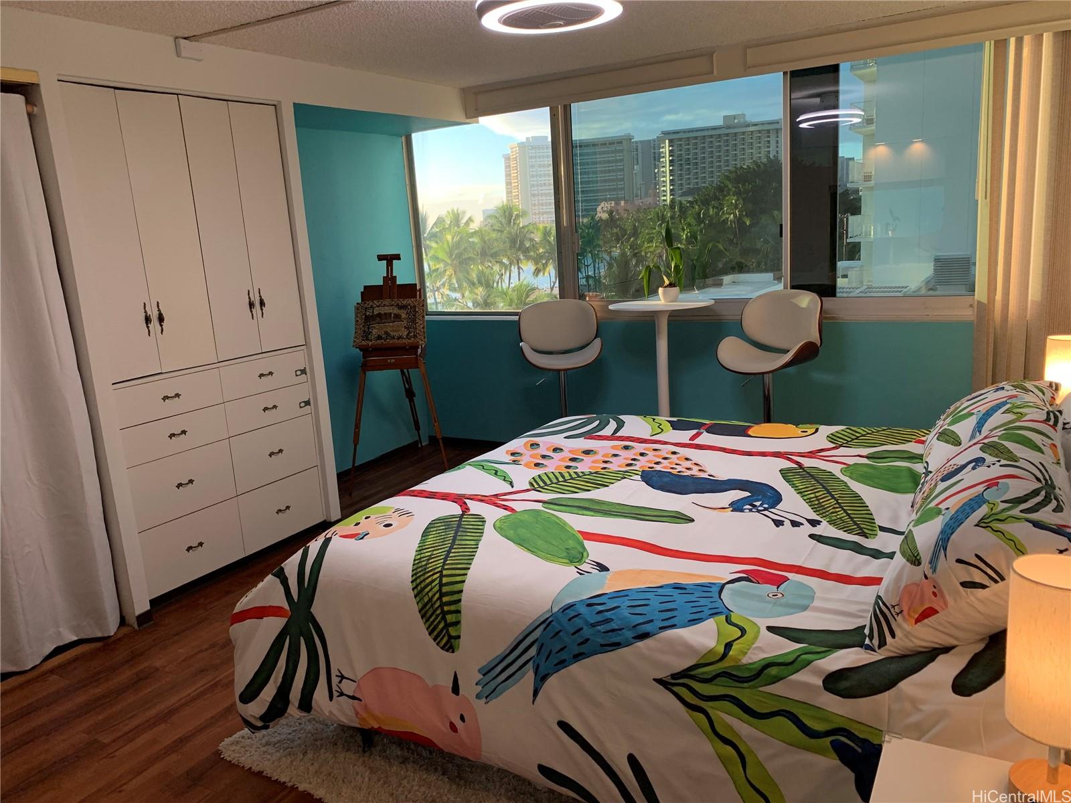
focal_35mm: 26
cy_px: 402
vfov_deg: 53.1
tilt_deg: -13.4
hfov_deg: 67.3
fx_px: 804
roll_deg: +4.2
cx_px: 536
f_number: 1.8
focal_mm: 4.25
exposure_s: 1/60
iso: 64
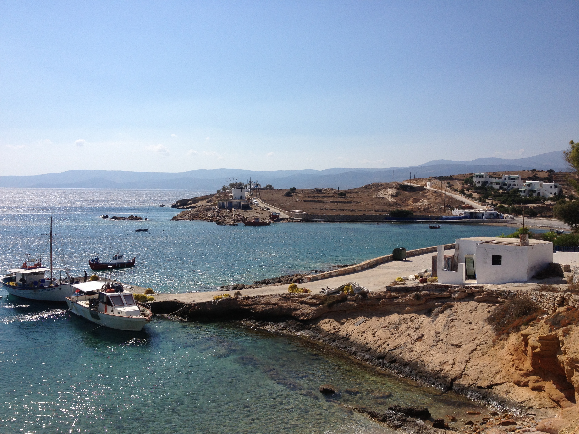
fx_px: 585
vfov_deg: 40.7
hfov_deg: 52.6
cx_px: 290
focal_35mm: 35
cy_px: 217
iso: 50
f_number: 2.4
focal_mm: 4.28
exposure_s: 1/3953
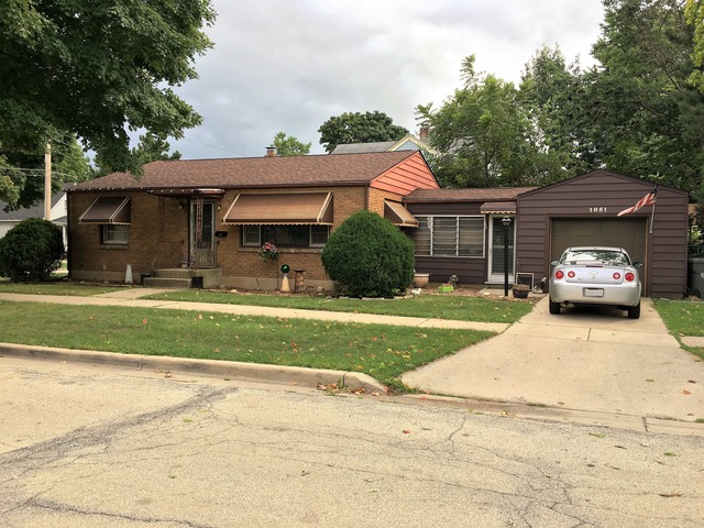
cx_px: 352
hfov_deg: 61.7
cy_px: 264
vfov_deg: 48.2
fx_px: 590
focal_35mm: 29
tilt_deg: -1.1
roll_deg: -1.0
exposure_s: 1/358
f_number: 2.2
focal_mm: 4.15
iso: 25
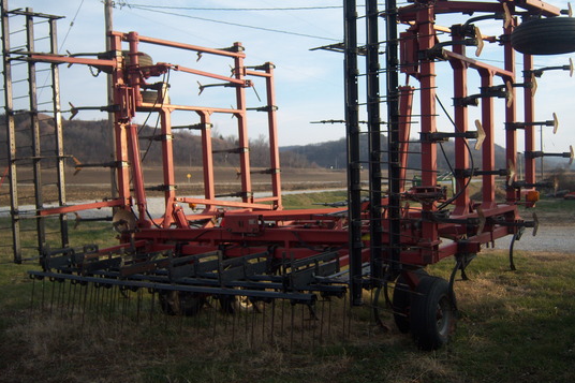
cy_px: 167
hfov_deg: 50.7
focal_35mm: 38
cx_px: 291
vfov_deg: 35.0
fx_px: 607
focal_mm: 7.5
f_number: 2.8
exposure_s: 1/640
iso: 80
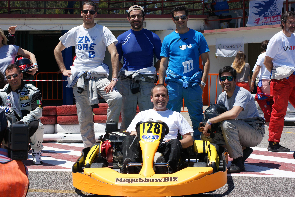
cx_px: 148
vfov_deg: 16.5
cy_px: 98
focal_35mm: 82
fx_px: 676
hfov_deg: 24.6
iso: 100
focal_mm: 55
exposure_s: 1/320
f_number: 8
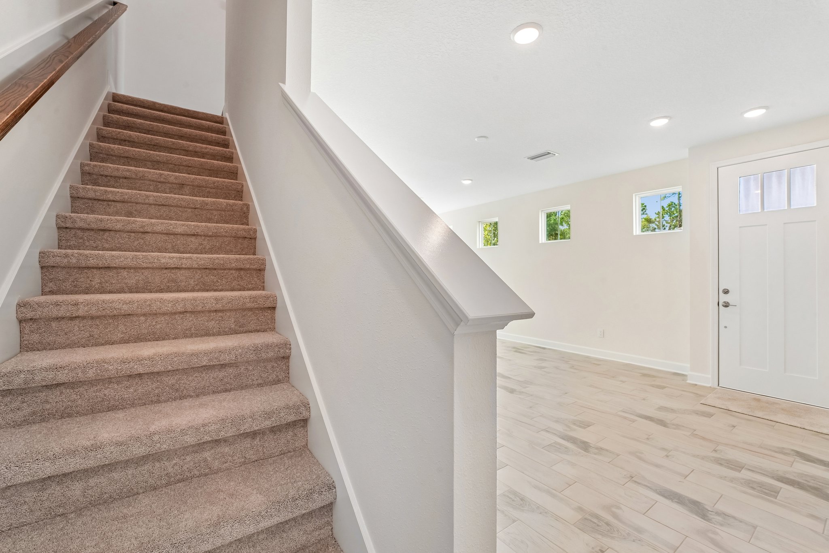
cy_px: 276
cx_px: 414
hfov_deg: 104.3
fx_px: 322
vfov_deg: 81.2
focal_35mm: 14
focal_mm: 14
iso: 400
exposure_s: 1/25
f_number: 11
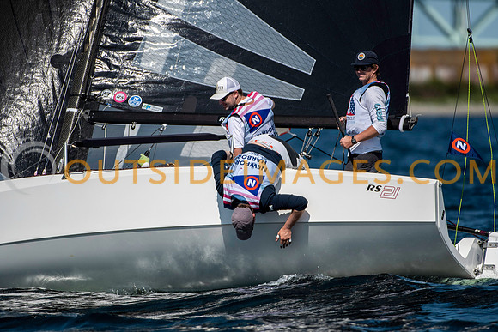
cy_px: 166
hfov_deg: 4.6
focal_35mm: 450
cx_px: 249
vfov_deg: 3.1
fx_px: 6226
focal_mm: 300
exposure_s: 1/6400
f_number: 4
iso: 320
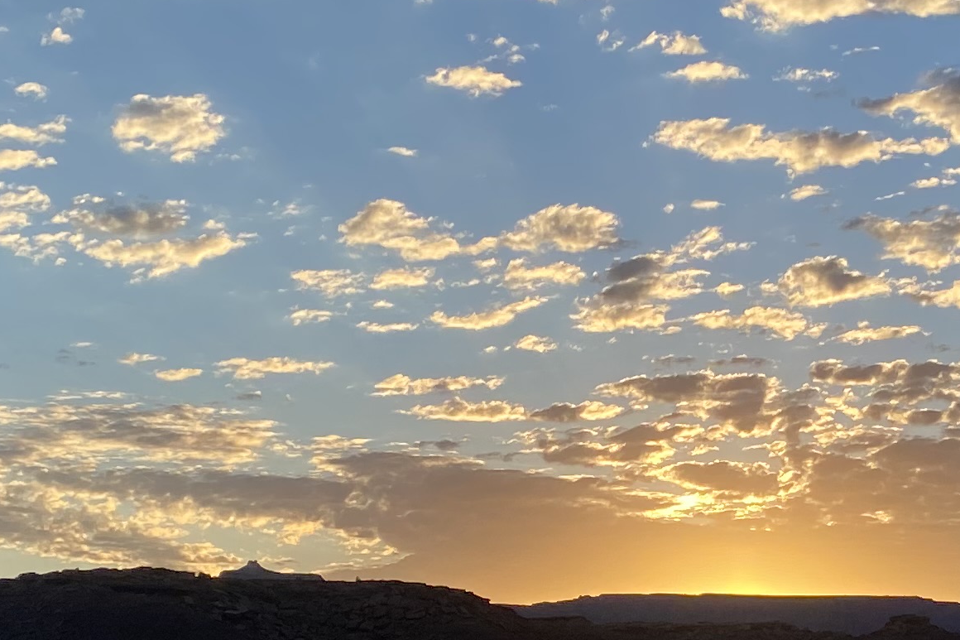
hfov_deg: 21.5
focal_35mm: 94
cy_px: 580
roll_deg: -1.0
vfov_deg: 14.4
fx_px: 2506
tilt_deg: +4.6
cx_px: 699
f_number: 1.8
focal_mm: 4.25
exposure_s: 1/1330
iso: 32
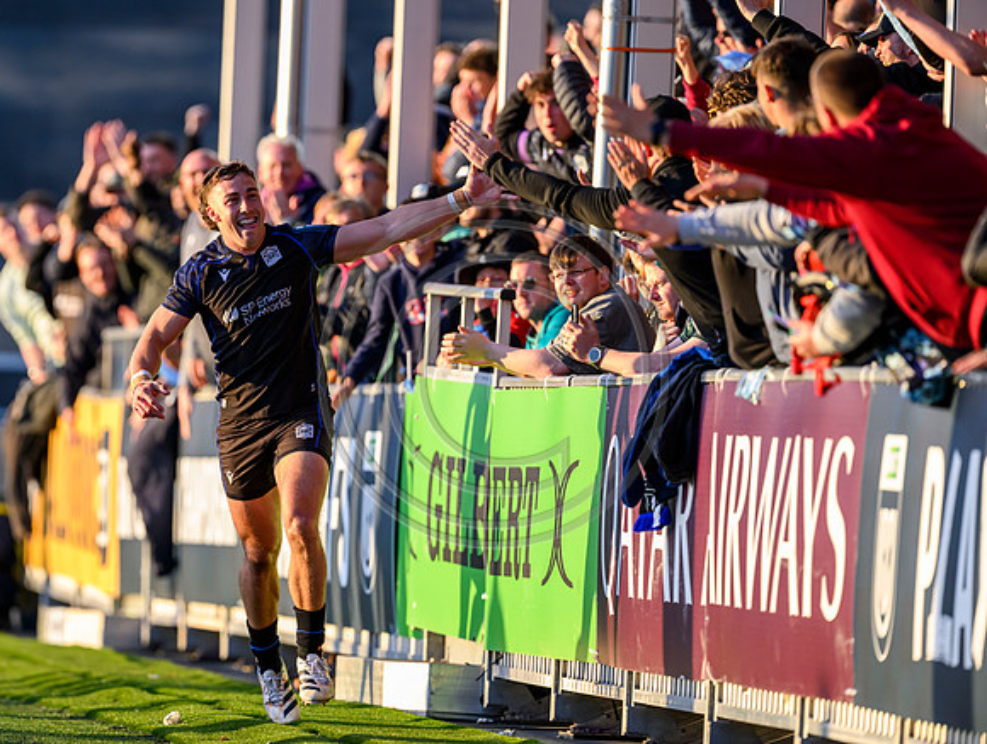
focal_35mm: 453
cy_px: 356
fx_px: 12948
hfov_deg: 4.4
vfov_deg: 3.3
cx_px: 404
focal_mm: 400
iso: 2000
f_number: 3.5
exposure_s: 1/2000
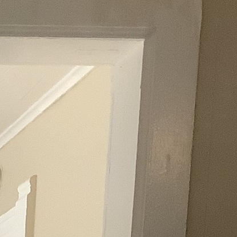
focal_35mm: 152
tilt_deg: -8.0
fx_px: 1177
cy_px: 571
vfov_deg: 10.0
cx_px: -228
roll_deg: -1.2
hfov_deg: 10.6
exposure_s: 1/60
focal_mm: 3.3
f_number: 2.4
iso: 125
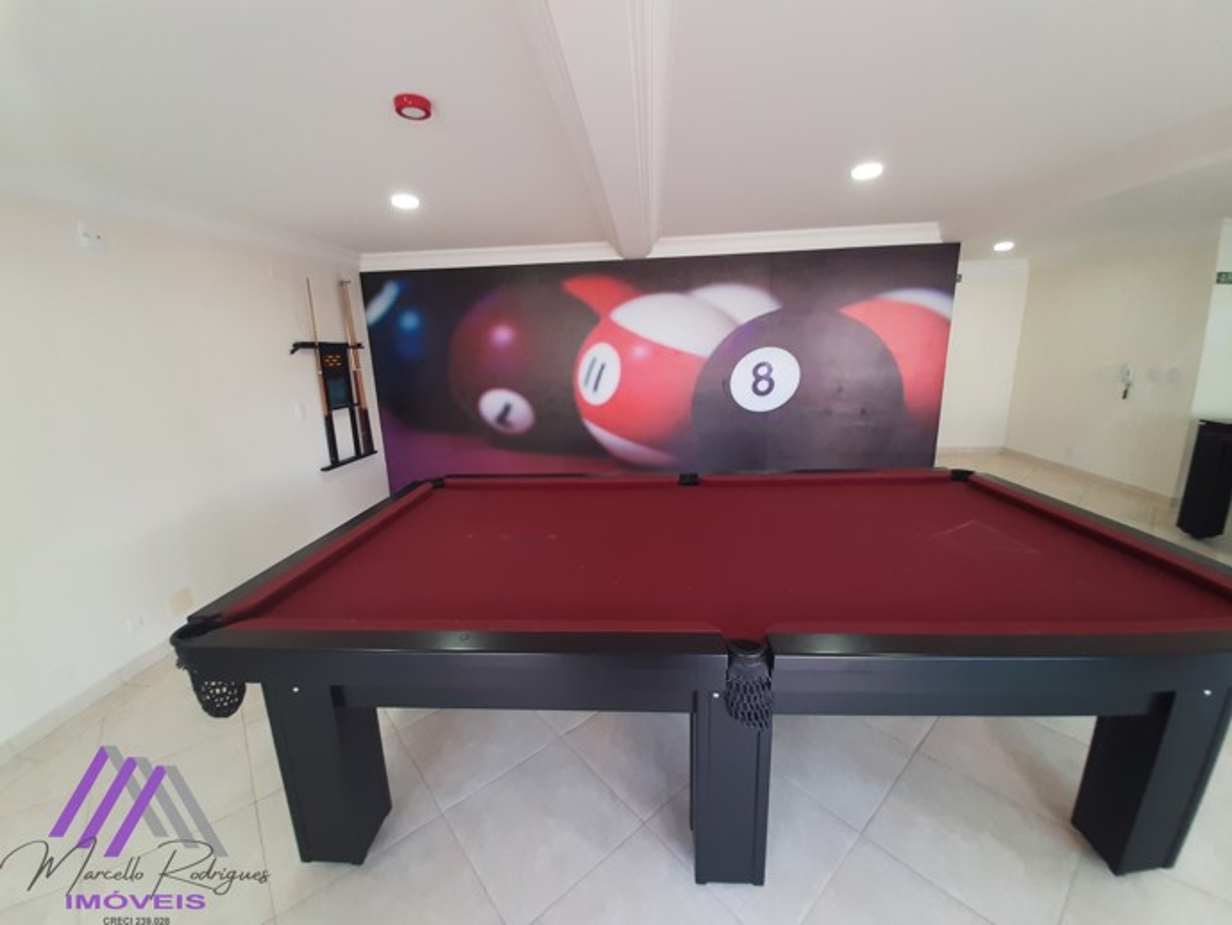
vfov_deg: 89.9
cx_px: 616
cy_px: 462
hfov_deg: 106.2
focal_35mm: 13
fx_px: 463
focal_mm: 1.42
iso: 100
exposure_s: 1/40
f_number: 2.2
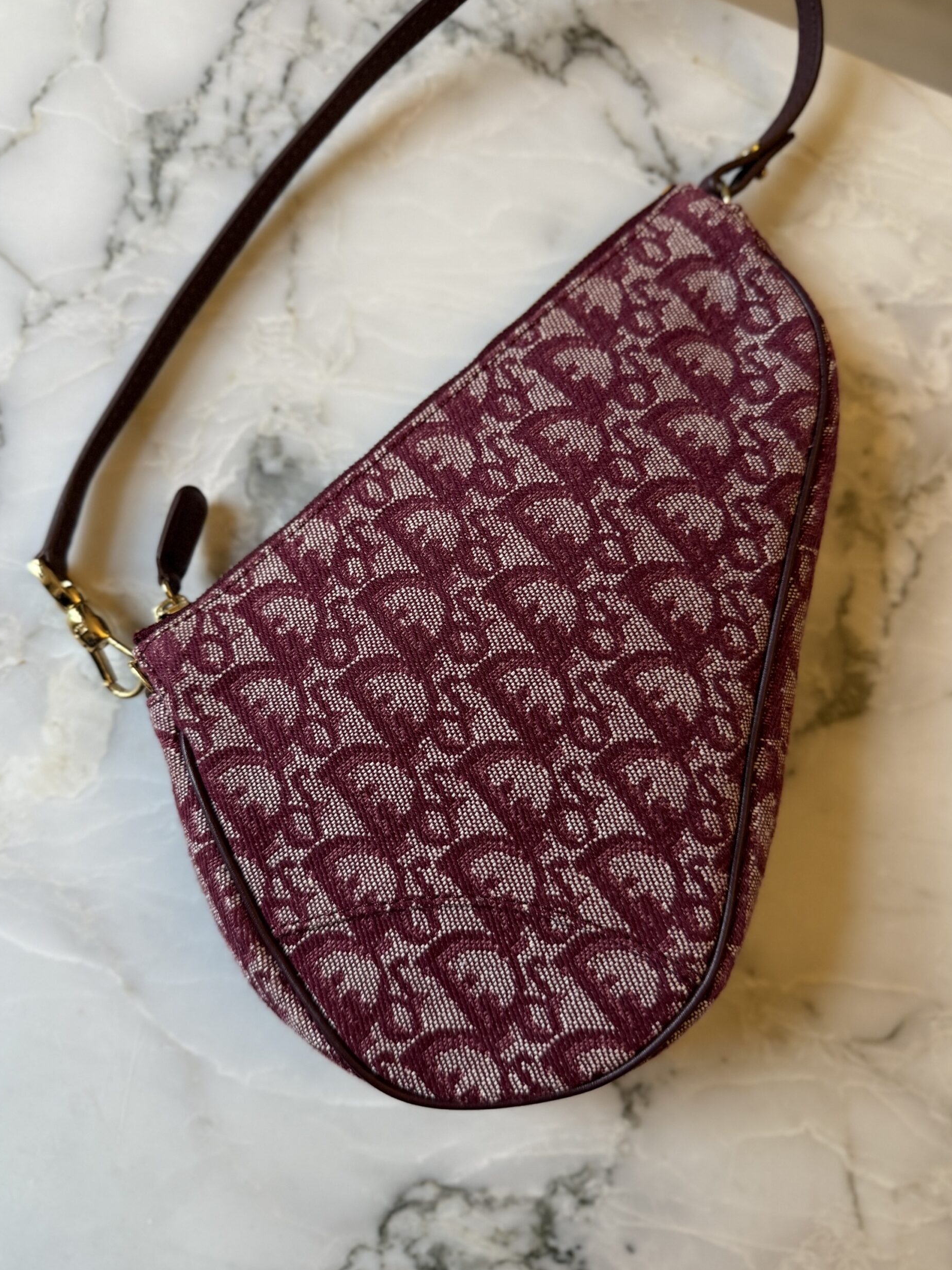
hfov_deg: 54.9
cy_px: 616
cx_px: 466
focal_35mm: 25
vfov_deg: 69.4
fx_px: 917
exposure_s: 1/50
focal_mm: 6.76
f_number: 1.78
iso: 200
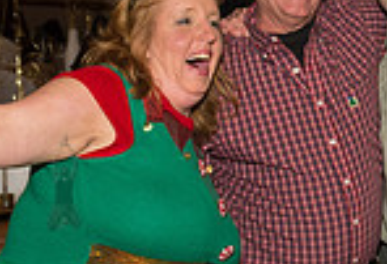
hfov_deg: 18.5
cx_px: 485
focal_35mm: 103
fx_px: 1115
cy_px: 13
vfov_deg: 13.4
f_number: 4.5
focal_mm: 24
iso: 1600
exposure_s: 1/320
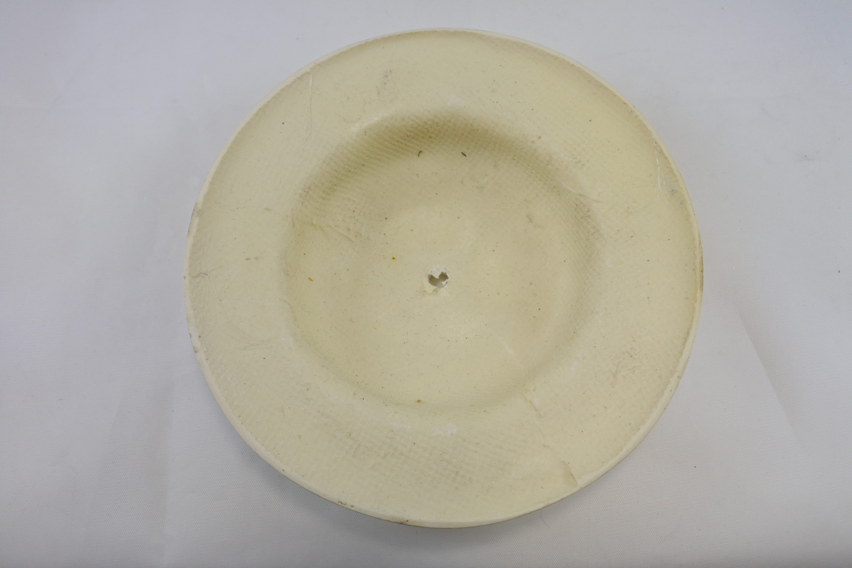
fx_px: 686
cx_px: 426
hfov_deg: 63.7
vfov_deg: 45.0
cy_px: 284
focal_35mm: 29
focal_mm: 11
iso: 250
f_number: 3.8
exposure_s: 1/250
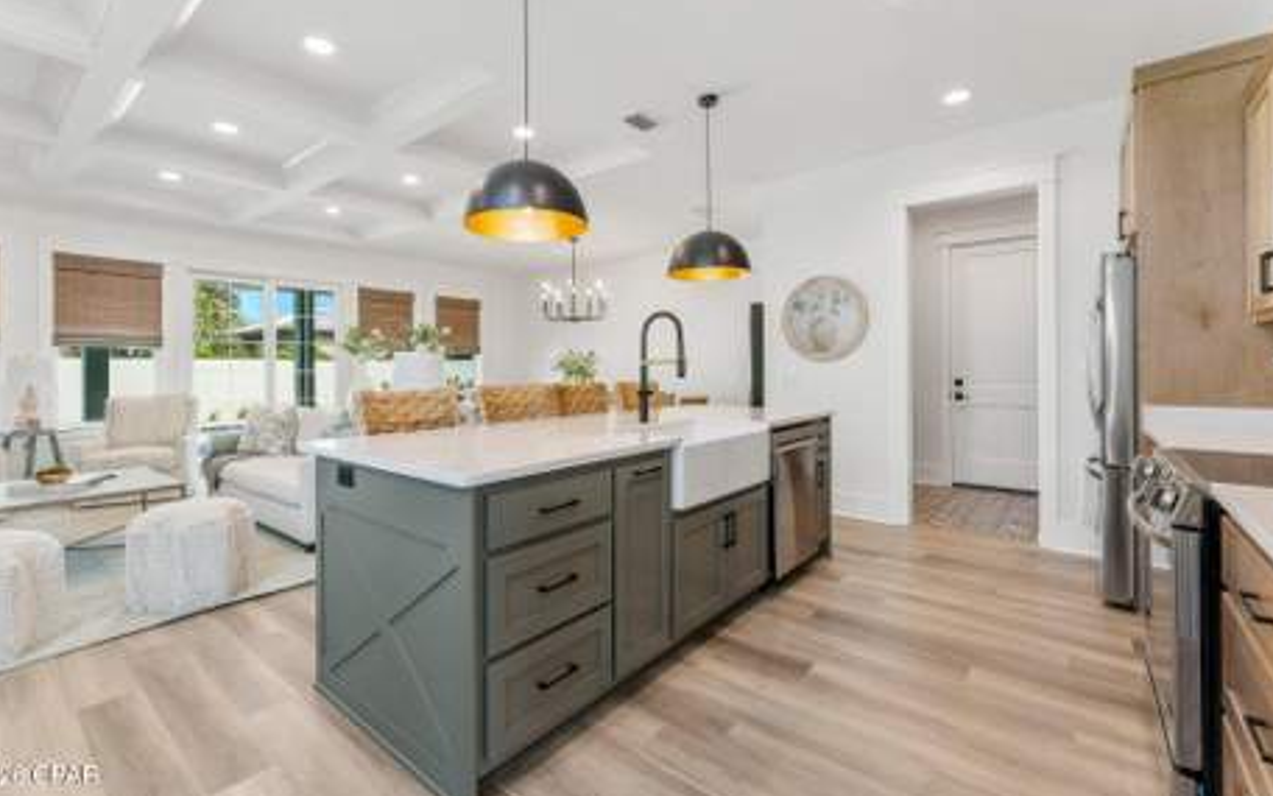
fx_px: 520
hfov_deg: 101.4
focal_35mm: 15
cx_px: 617
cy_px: 367
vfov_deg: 74.7
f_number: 8
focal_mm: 14
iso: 640
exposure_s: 1/15
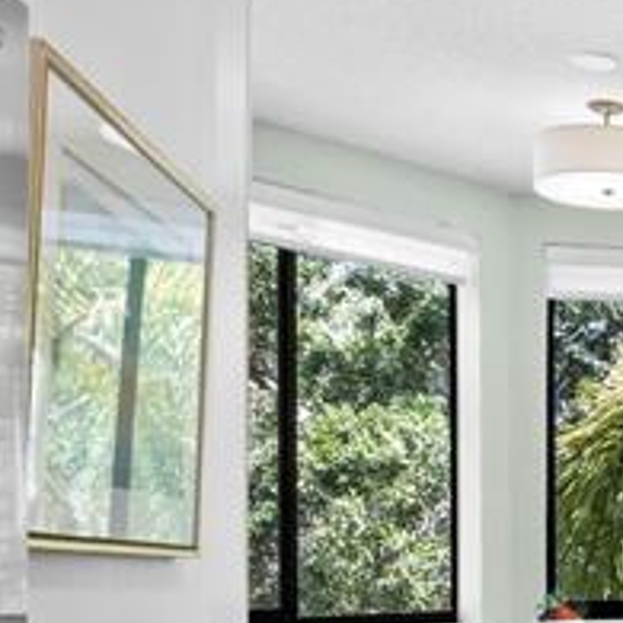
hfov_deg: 20.7
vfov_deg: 25.6
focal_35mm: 65
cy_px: 569
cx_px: 1042
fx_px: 1324
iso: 400
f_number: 11
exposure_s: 1/5
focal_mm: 7
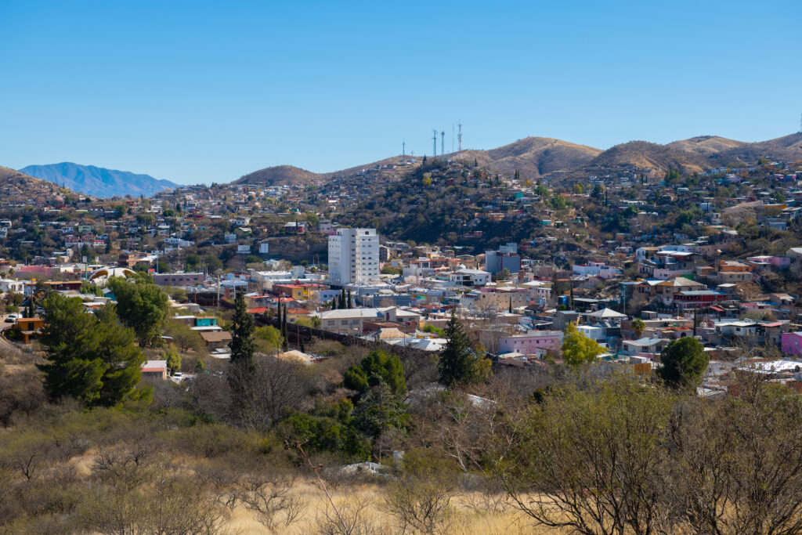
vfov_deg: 23.4
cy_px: 268
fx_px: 1292
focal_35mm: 58
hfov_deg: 34.5
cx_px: 401
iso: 100
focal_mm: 58
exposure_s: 1/250
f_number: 8
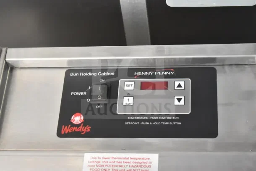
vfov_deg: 16.6
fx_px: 587
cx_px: 128
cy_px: 86
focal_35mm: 82
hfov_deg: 24.6
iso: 8000
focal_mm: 55
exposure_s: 1/100
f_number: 5.6
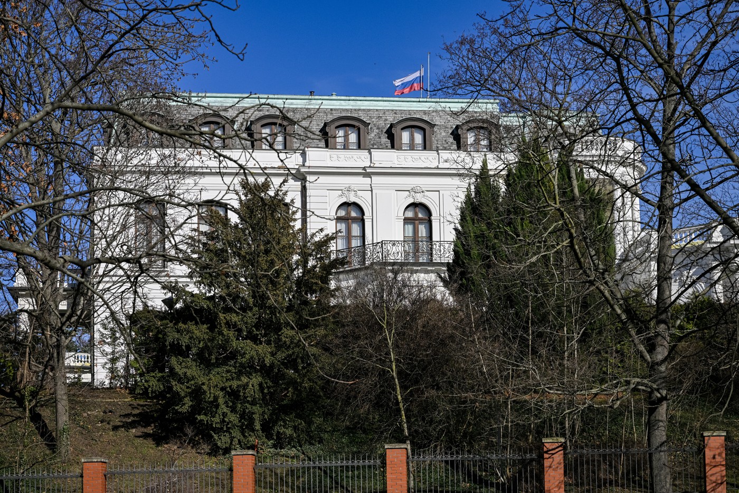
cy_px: 246
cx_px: 370
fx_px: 1437
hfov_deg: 28.8
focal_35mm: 70
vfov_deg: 19.5
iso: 400
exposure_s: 1/5000
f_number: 6.3
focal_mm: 70
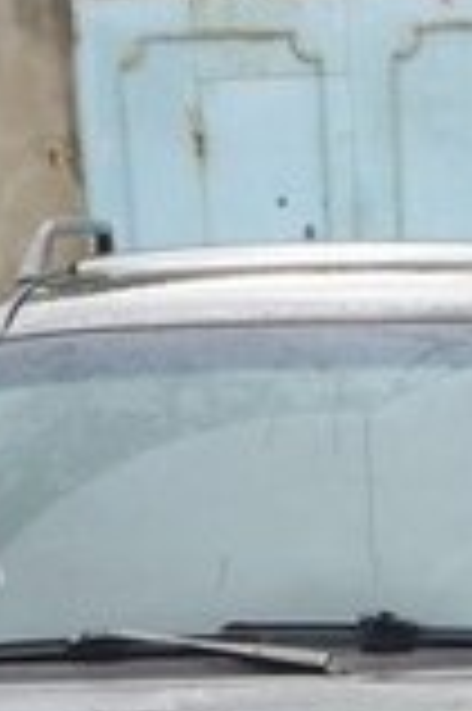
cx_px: 427
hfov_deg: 10.8
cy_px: 1064
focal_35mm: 126
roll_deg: +3.5
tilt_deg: -20.9
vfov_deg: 15.1
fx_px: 2483
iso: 50
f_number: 2.2
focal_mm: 4.15
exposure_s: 1/50
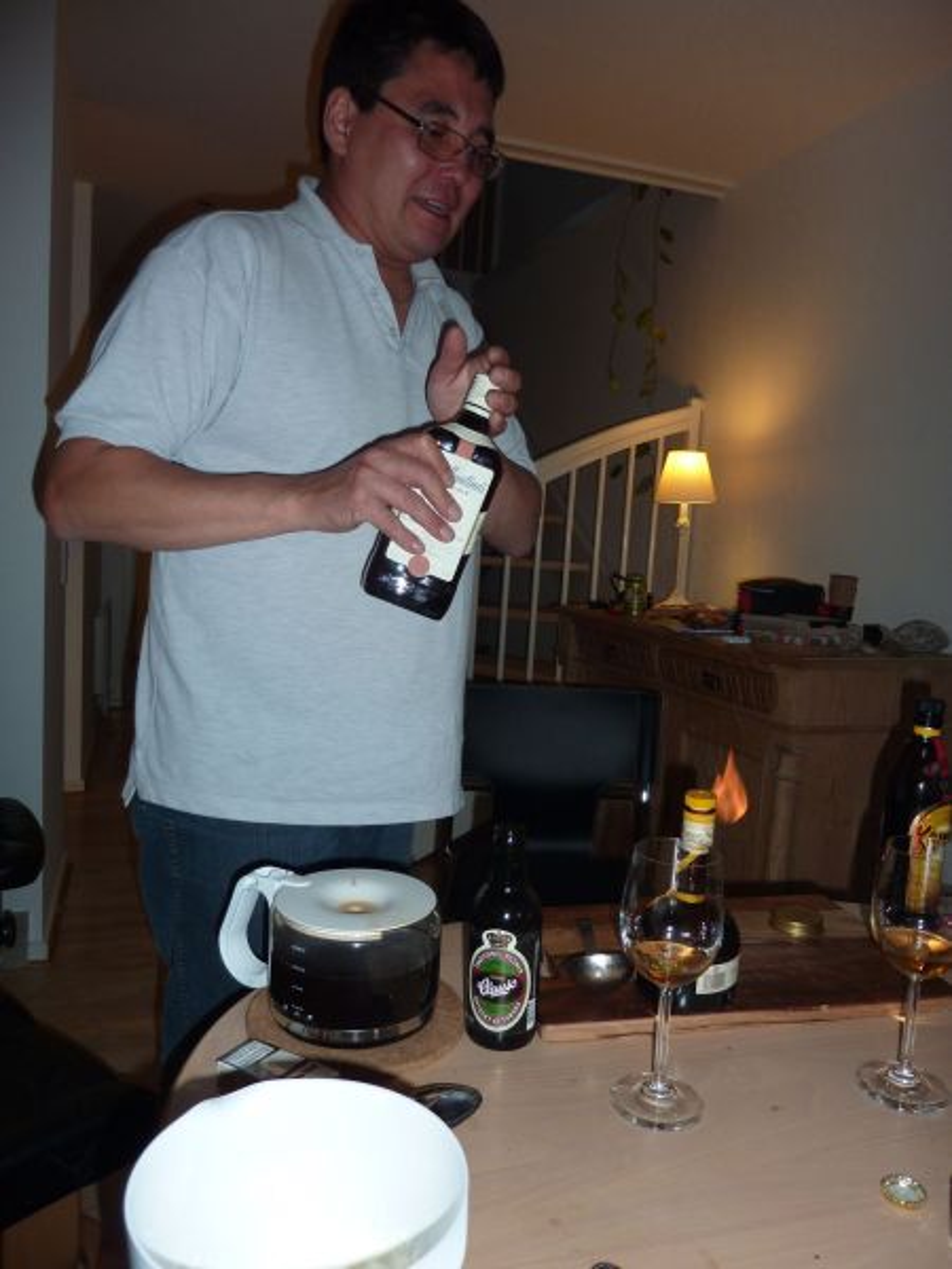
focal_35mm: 25
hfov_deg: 54.9
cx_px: 476
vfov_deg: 69.4
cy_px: 634
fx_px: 917
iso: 100
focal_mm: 4.1
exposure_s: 1/30
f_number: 3.3
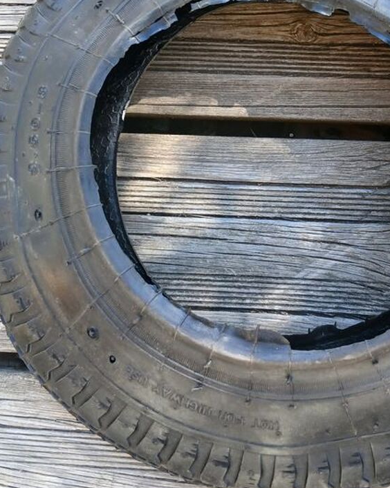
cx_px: 275
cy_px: 117
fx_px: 693
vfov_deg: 37.7
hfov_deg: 31.1
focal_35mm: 48
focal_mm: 3.98
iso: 40
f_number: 1.8
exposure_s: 1/100
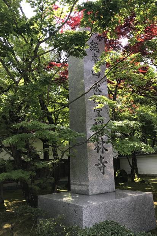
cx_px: 85
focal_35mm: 30
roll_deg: +4.7
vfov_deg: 61.9
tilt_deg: +16.4
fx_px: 196
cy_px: 117
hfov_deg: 43.6
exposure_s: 1/391
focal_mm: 3.99
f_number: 1.8
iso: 20
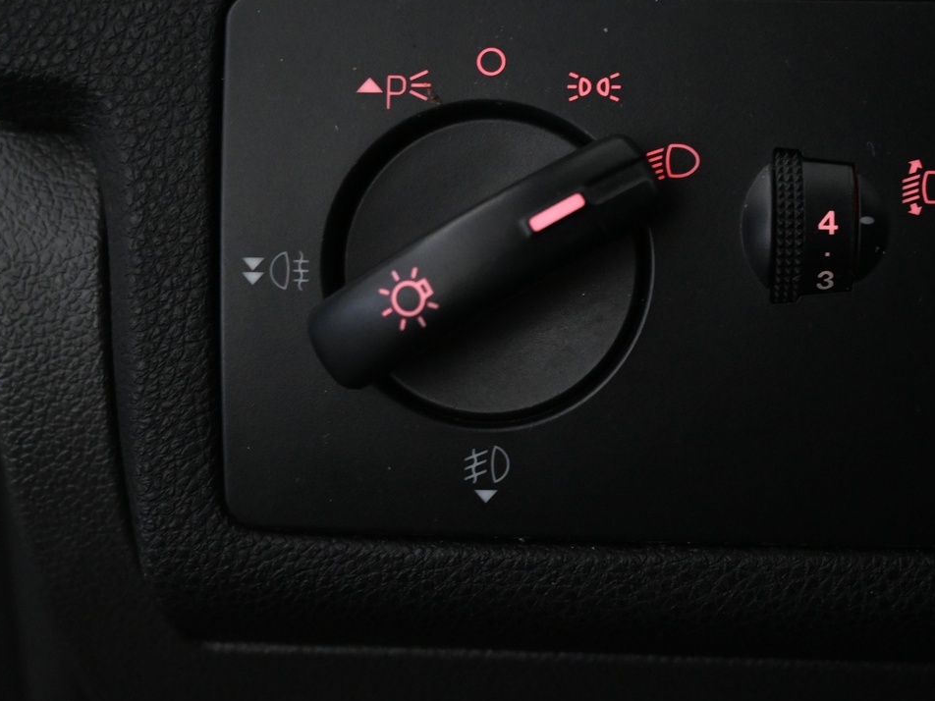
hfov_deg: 35.3
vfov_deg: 27.0
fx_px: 1459
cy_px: 287
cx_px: 610
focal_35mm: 54
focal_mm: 22
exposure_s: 1/40
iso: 3200
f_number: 4
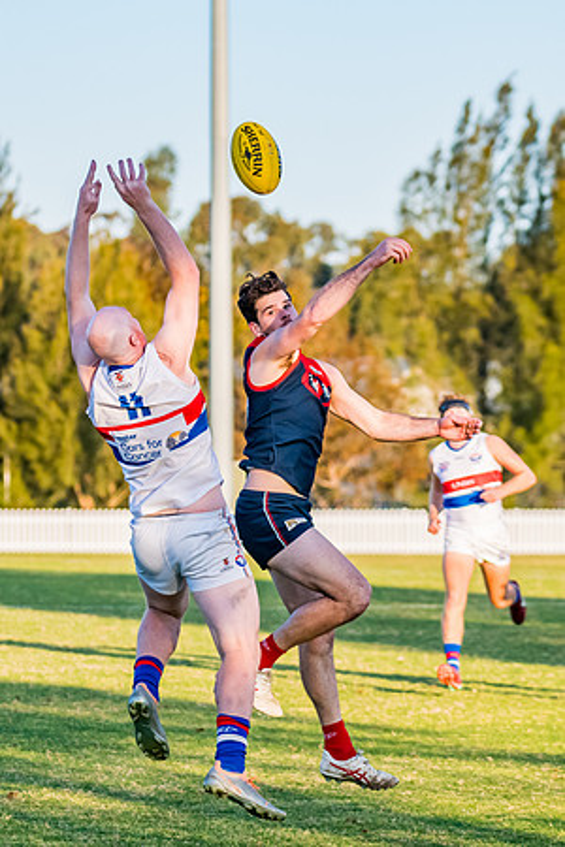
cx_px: 175
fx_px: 6357
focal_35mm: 270
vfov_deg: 7.6
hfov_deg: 5.1
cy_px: 406
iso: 800
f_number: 5.6
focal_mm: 170
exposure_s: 1/1600
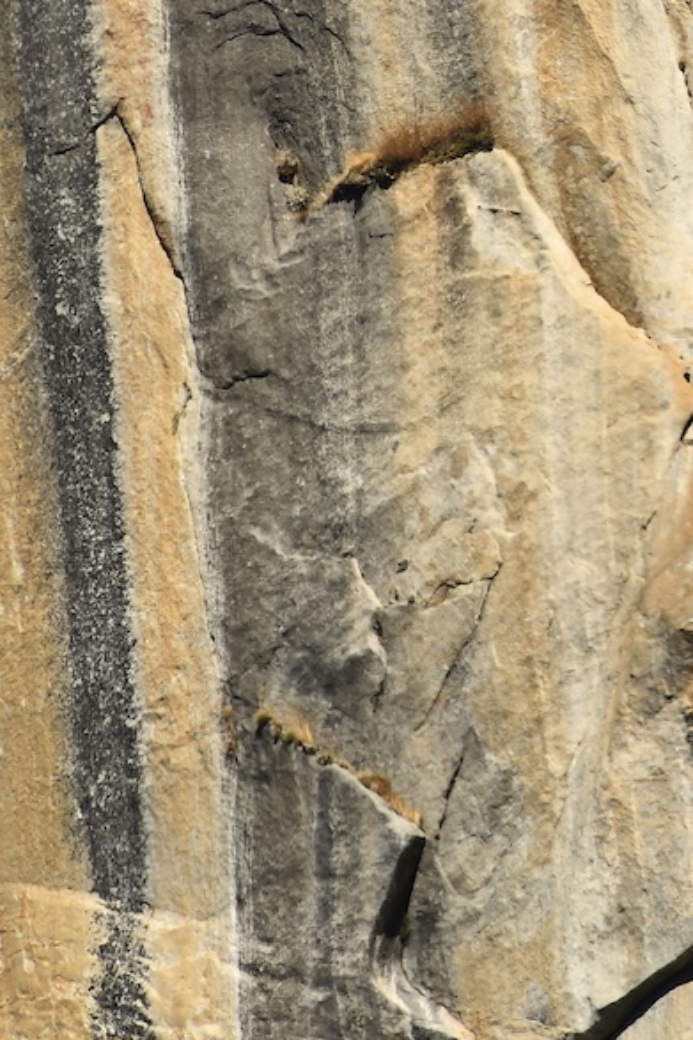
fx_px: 67747
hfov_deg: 0.6
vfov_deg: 0.9
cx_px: 831
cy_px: 145
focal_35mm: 2345
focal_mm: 850
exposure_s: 1/1250
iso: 250
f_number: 8
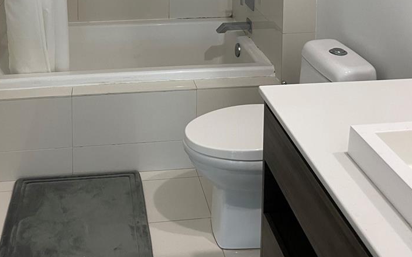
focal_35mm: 47
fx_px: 528
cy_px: -58
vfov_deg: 24.6
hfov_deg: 42.5
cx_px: 171
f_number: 1.6
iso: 80
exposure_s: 1/60
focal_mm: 4.2
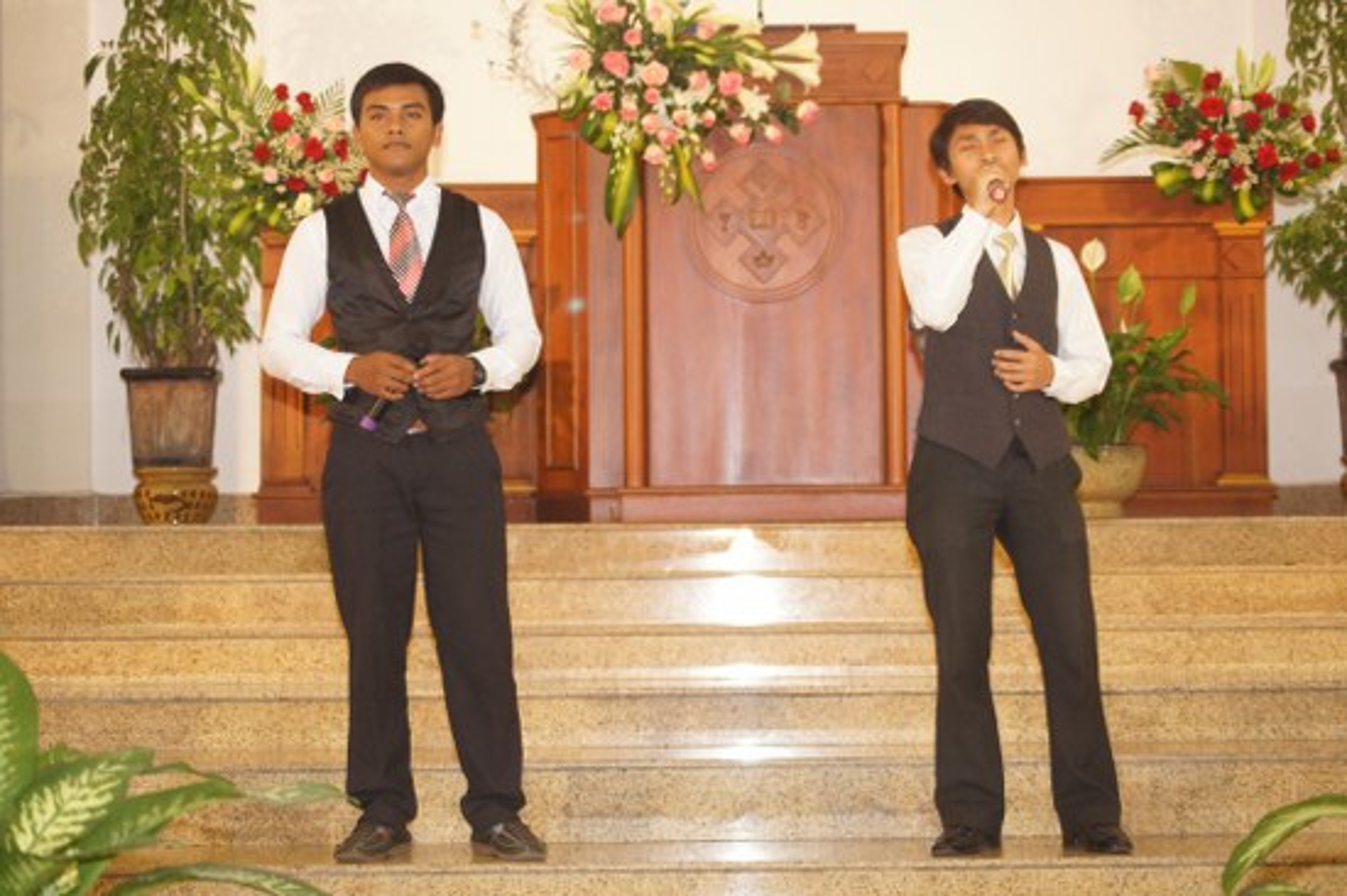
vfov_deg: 16.5
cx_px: 674
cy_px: 448
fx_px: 3085
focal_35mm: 82
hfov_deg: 24.6
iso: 800
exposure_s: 1/50
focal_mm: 55
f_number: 4
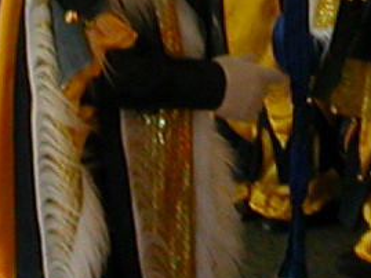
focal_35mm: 220
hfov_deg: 9.0
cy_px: -133
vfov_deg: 6.7
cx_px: 328
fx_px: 2359
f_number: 4.5
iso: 100
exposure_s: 1/198
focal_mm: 5.6
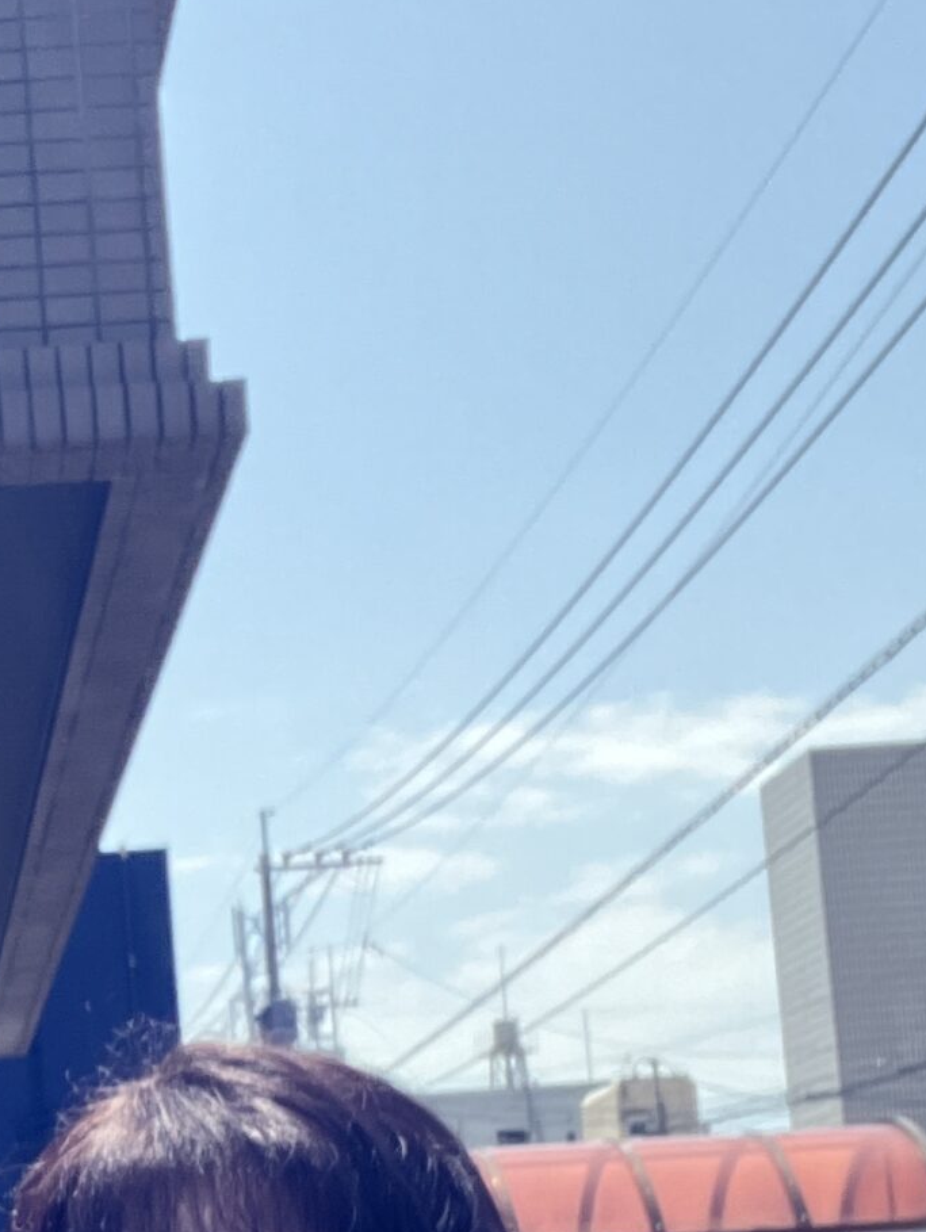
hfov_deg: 16.0
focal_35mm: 90
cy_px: 1130
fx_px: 3206
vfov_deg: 21.2
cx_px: -81
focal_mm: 2.87
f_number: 2.2
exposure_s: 1/541
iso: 20
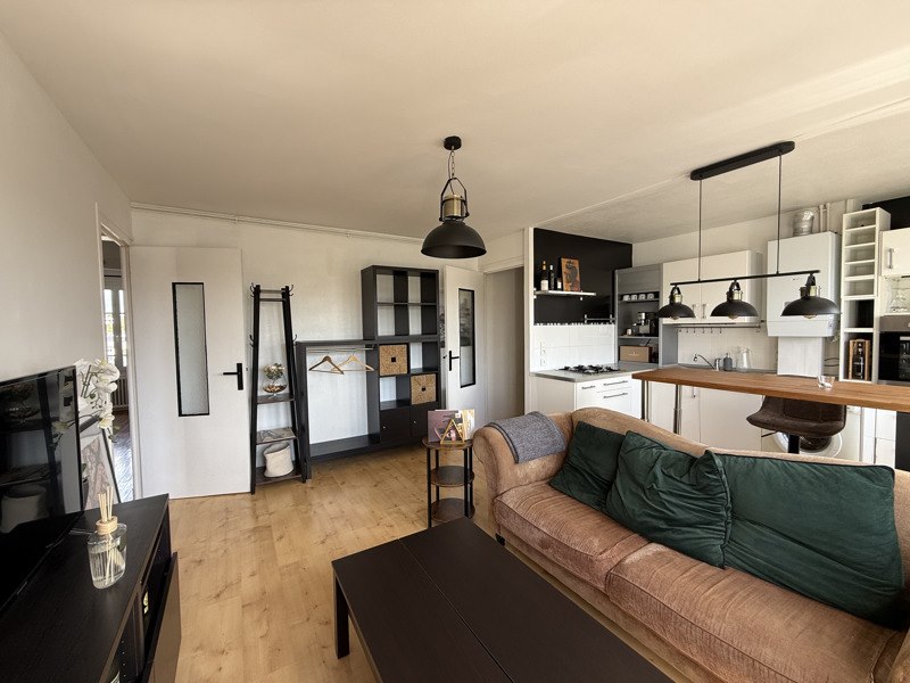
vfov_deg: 85.7
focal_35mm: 14
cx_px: 455
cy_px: 342
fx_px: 368
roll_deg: +0.6
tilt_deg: -2.4
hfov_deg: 102.1
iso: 64
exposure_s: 1/99
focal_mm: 2.22
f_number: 2.2
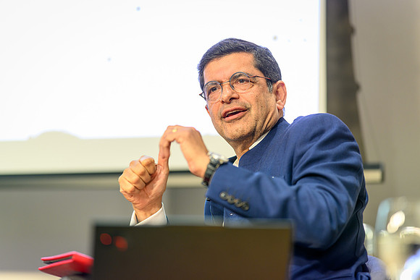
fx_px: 1581
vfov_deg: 10.1
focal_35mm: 135
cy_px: 140
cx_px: 210
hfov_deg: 15.1
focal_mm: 135
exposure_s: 1/200
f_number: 1.8
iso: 640
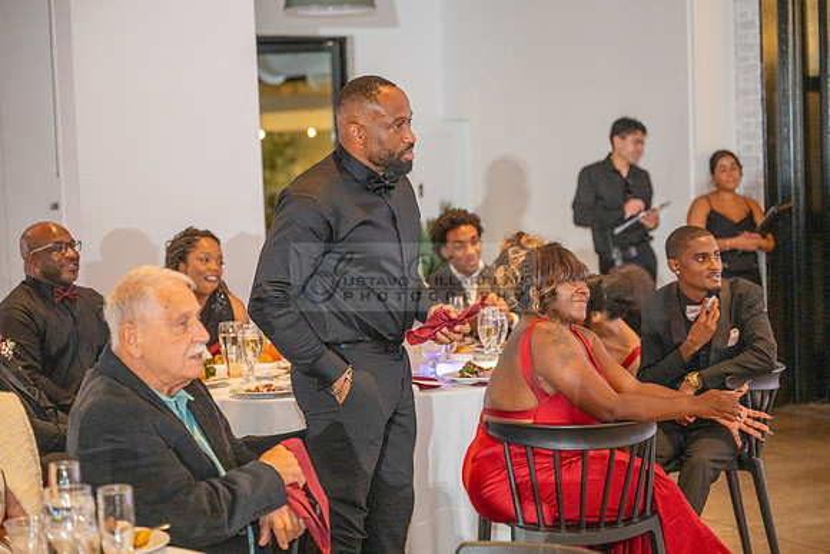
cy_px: 277
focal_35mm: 70
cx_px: 415
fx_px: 1614
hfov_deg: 28.8
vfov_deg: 19.5
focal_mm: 70
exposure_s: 1/200
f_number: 2.8
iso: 2000
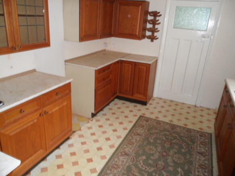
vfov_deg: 51.3
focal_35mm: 27
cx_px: 118
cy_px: 88
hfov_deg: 65.3
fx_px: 183
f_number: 3.5
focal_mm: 4.9
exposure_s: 1/45
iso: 240
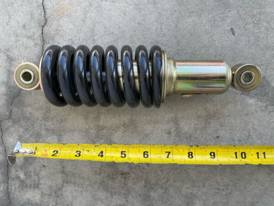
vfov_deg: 53.1
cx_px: 137
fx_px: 206
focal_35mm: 26
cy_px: 103
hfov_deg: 67.3
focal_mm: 5.1
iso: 32
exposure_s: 1/248
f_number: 1.6
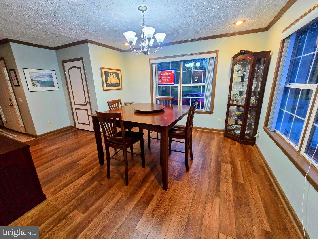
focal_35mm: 13
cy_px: 120
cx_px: 159
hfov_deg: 106.2
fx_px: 119
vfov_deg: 89.9
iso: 500
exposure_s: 1/60
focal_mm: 2.2
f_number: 2.2
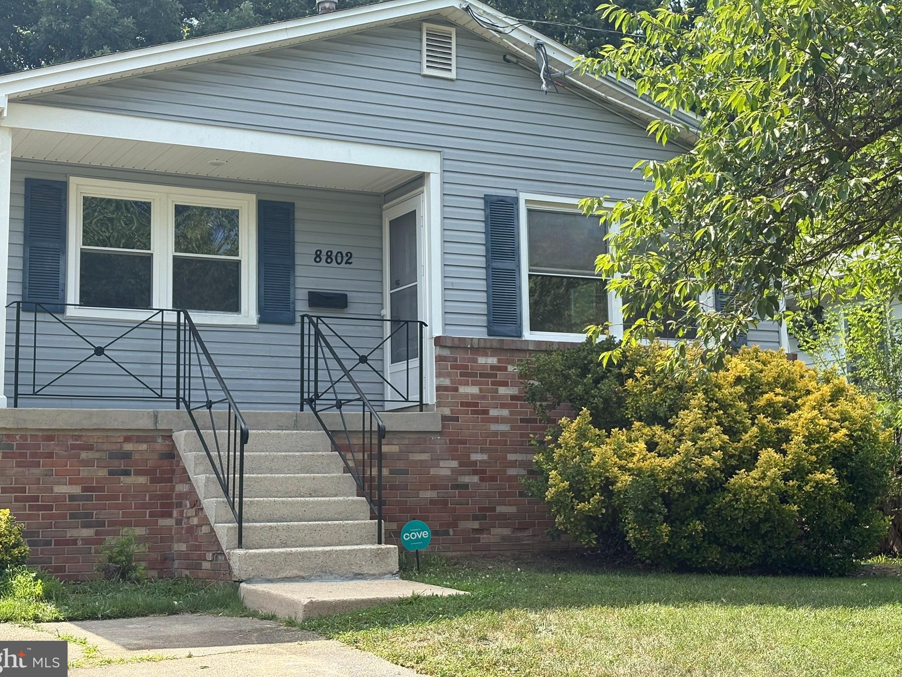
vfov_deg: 25.6
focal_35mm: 57
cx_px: 441
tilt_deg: +8.4
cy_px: 309
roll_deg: +1.0
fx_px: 1485
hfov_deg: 33.8
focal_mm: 5.96
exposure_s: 1/1667
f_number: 1.6
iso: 50
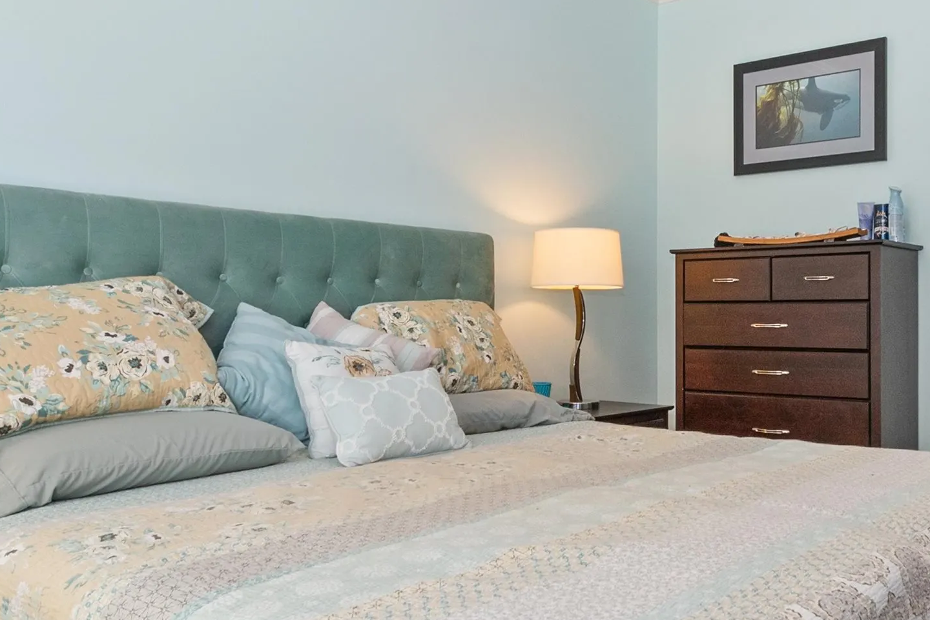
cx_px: 623
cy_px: 330
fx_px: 827
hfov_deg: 57.4
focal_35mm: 32
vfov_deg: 41.1
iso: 250
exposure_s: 1/25
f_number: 9
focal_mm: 10
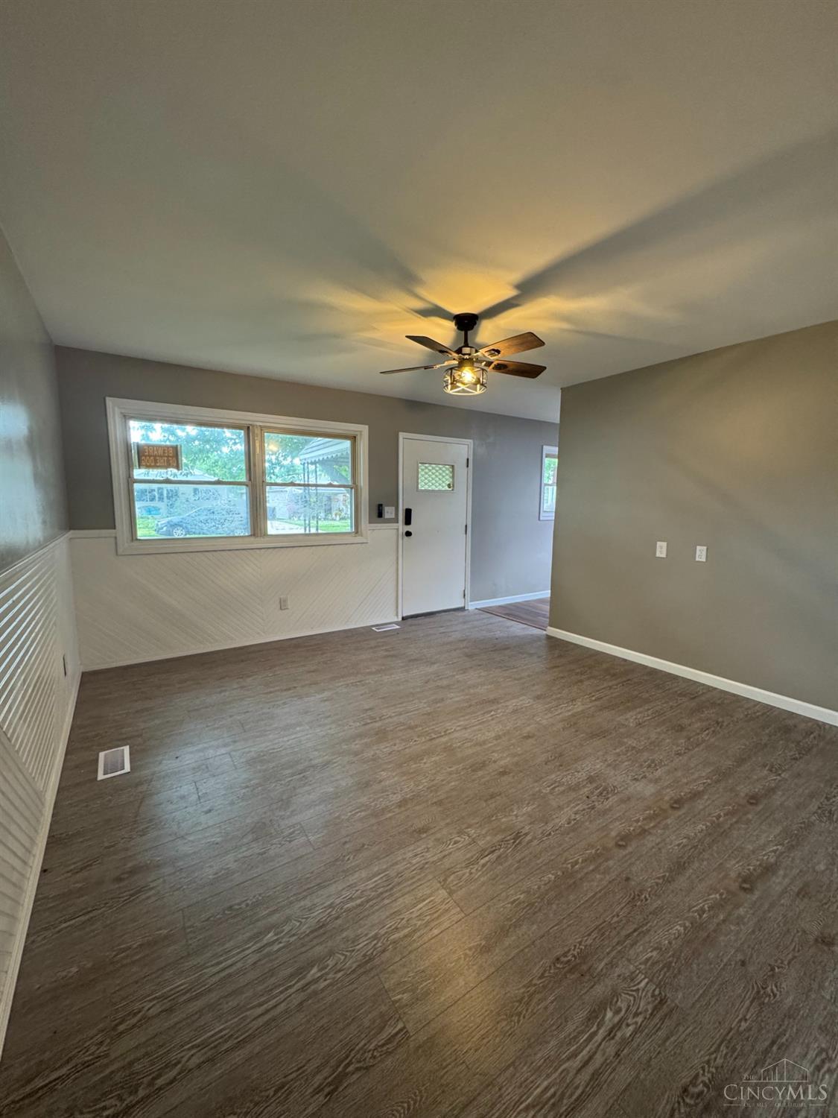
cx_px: 419
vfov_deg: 102.1
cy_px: 559
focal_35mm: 14
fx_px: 452
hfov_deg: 85.7
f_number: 2.2
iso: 320
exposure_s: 1/60
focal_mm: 2.22
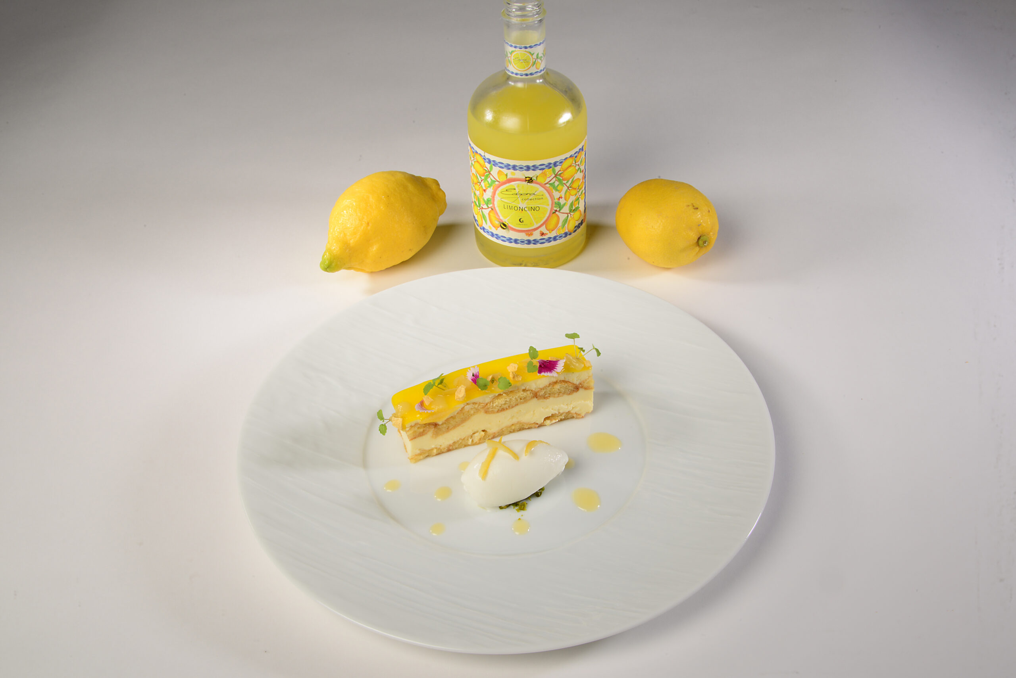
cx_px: 508
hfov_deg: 44.5
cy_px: 339
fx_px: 1242
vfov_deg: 30.5
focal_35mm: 44
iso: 160
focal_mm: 44
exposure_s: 1/160
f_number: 25
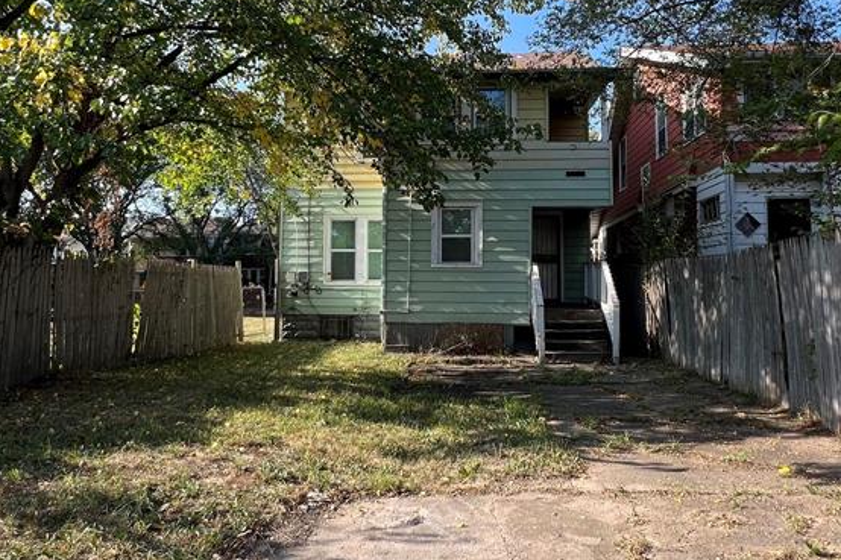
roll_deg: +1.2
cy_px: 247
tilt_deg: +3.6
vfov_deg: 51.1
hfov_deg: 71.5
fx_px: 584
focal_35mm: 25
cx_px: 431
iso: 32
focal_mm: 1.57
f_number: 1.8
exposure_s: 1/310
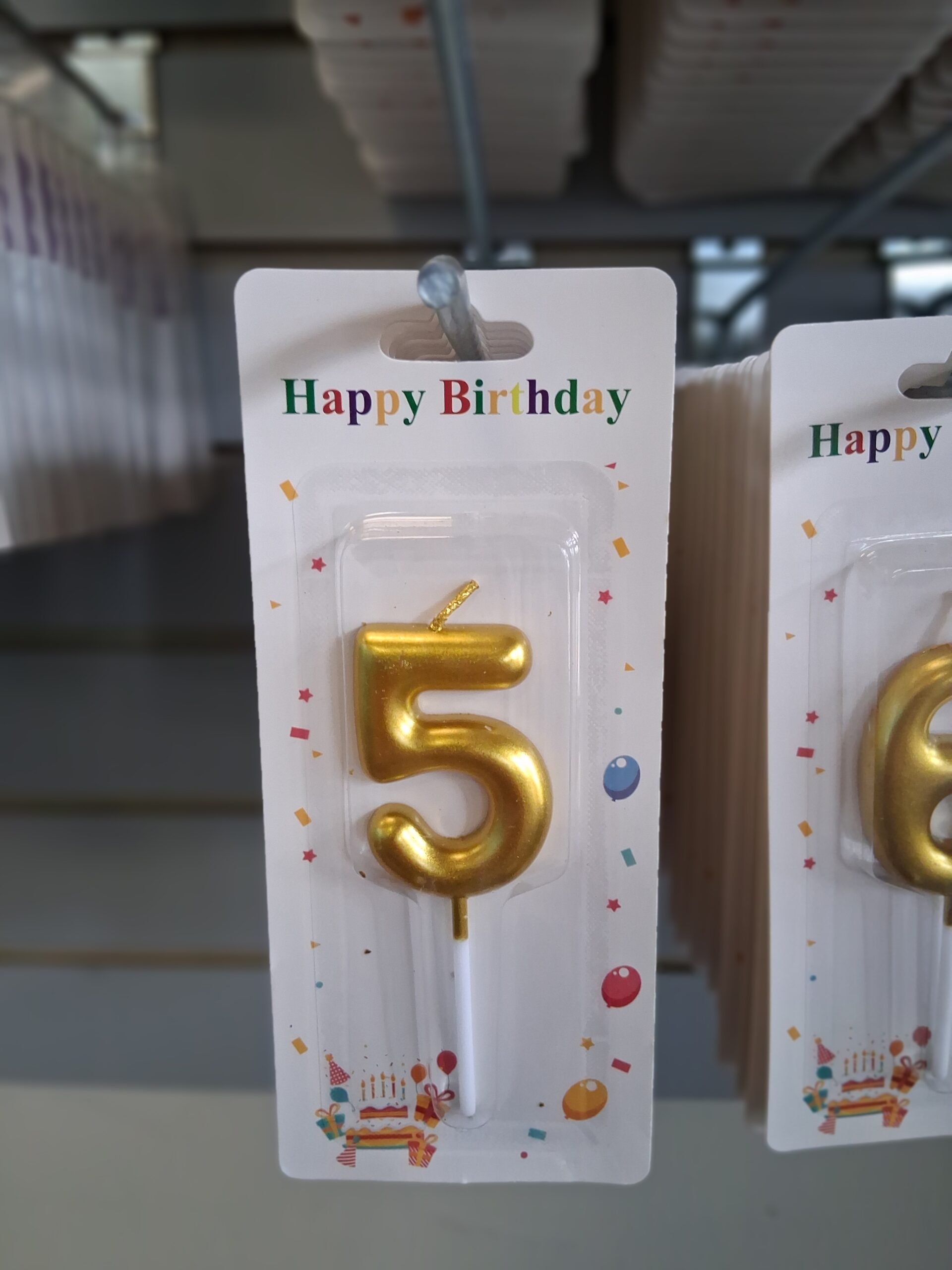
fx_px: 953
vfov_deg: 67.3
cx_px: 476
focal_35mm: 26
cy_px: 635
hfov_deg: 53.1
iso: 400
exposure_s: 1/120
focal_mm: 3.98
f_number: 1.8
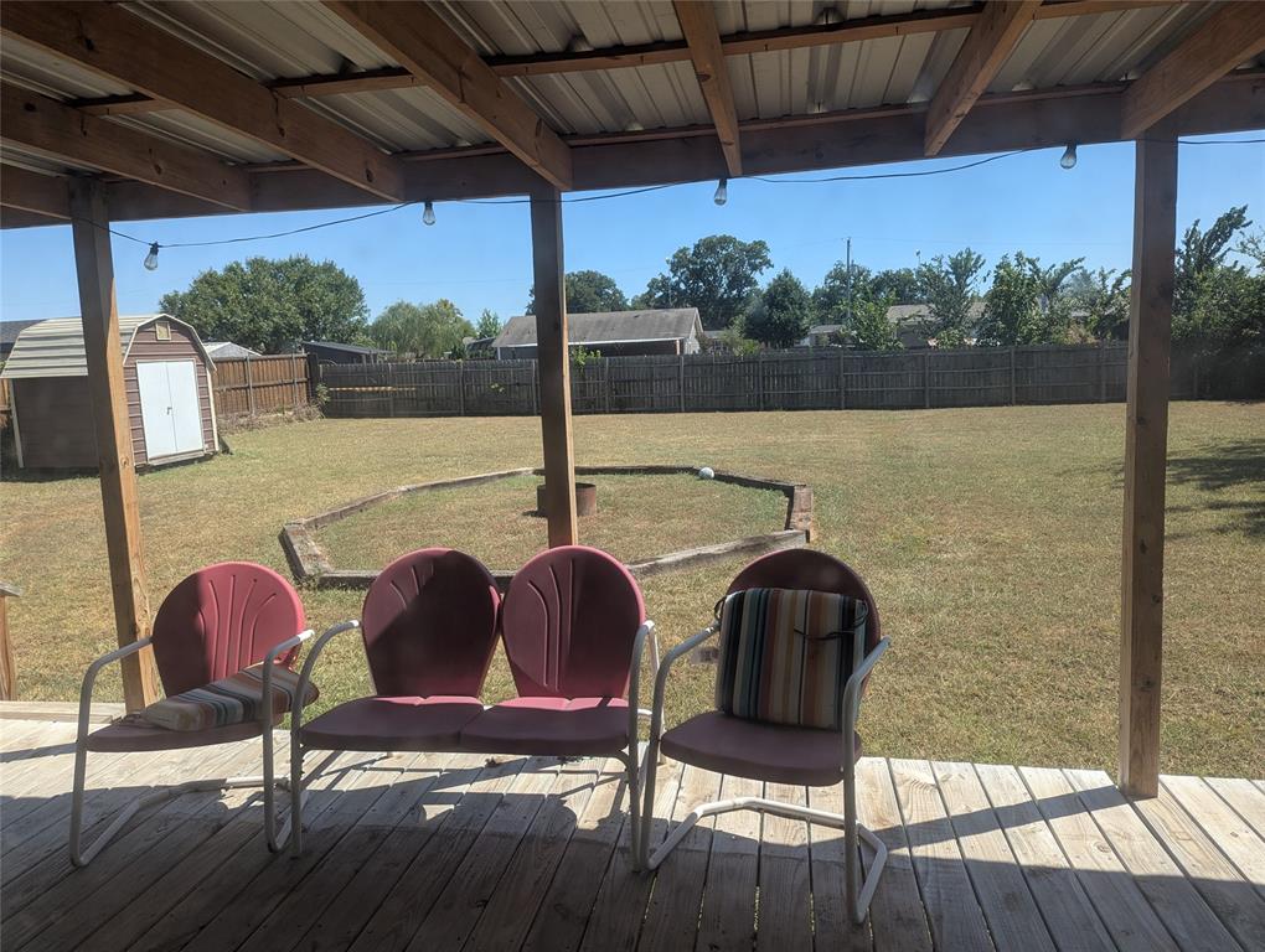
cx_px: 632
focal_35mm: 24
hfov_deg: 71.5
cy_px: 476
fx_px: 878
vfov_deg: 56.9
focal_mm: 6.81
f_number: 1.85
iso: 45
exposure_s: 1/1272
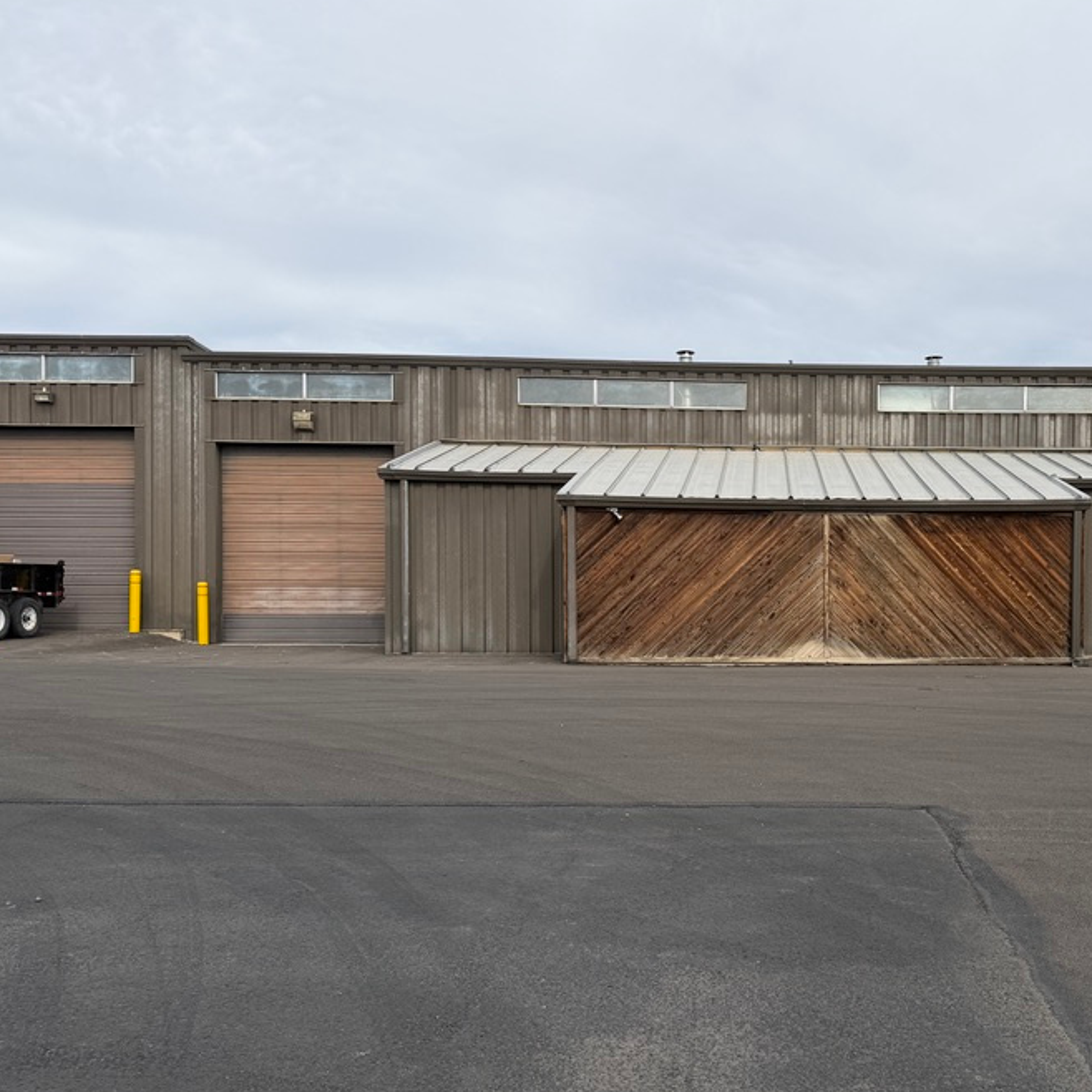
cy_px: 612
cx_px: 833
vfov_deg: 49.6
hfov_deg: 47.7
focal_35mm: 33
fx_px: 1178
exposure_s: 1/4673
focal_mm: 6.76
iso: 80
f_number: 1.78
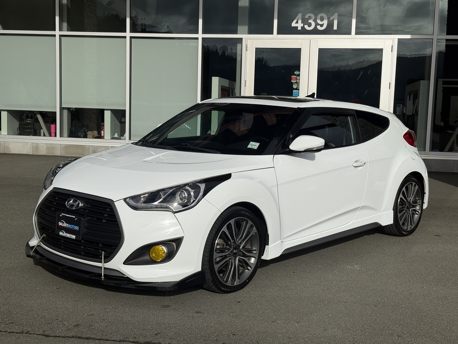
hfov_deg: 39.7
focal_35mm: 48
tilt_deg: -4.6
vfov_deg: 30.3
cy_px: 172
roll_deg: -1.4
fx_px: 635
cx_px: 229
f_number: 1.78
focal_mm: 6.76
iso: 50
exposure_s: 1/11364
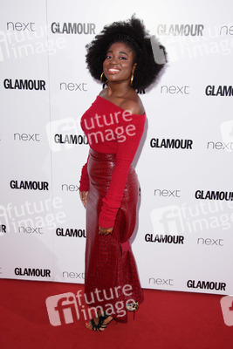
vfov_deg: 50.7
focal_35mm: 38
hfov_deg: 35.1
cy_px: 174
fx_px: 369
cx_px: 116
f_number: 6.3
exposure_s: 1/250
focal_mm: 38
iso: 800
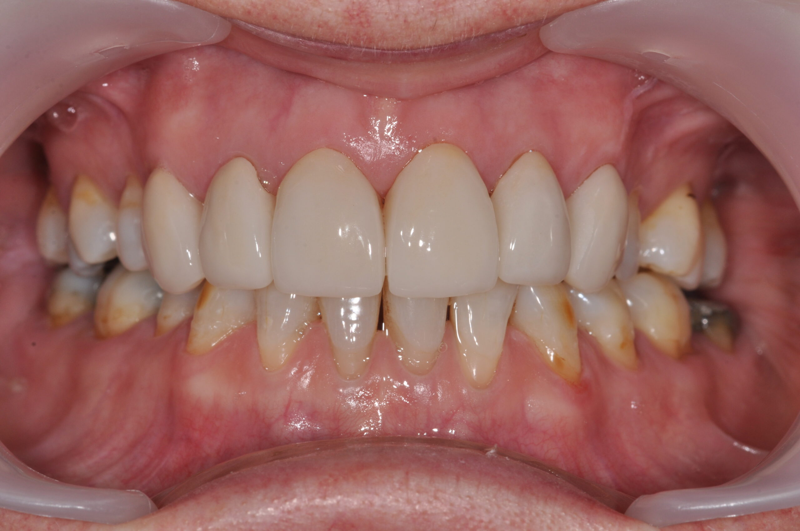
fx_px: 3496
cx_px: 400
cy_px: 266
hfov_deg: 13.1
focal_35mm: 158
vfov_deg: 8.7
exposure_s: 1/60
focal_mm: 105
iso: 200
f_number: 22
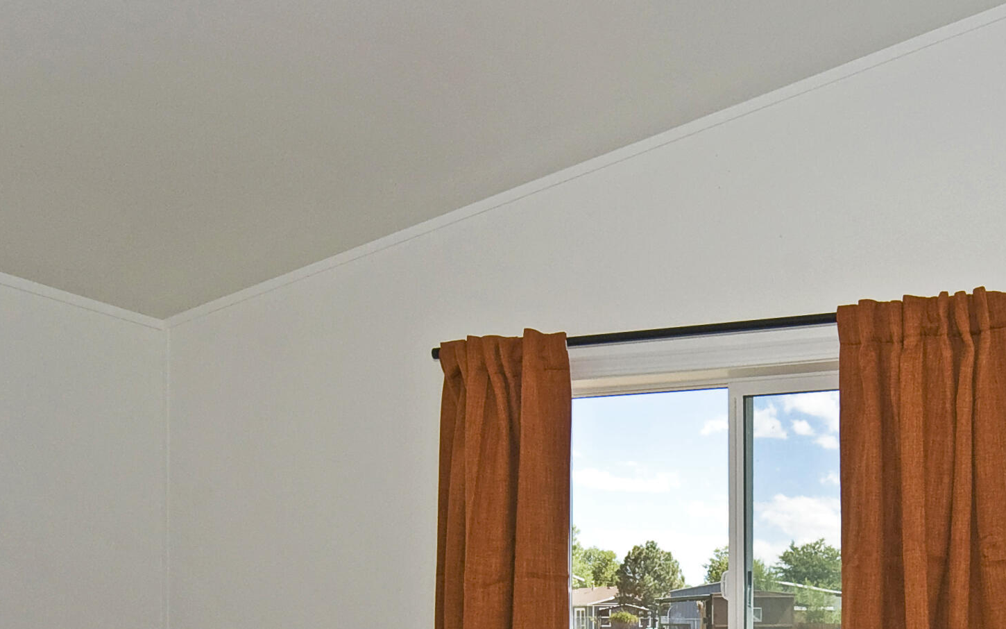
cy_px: 630
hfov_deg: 49.0
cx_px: 784
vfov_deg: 31.1
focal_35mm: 38
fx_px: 1042
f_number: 10
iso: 400
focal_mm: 12
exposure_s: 1/200
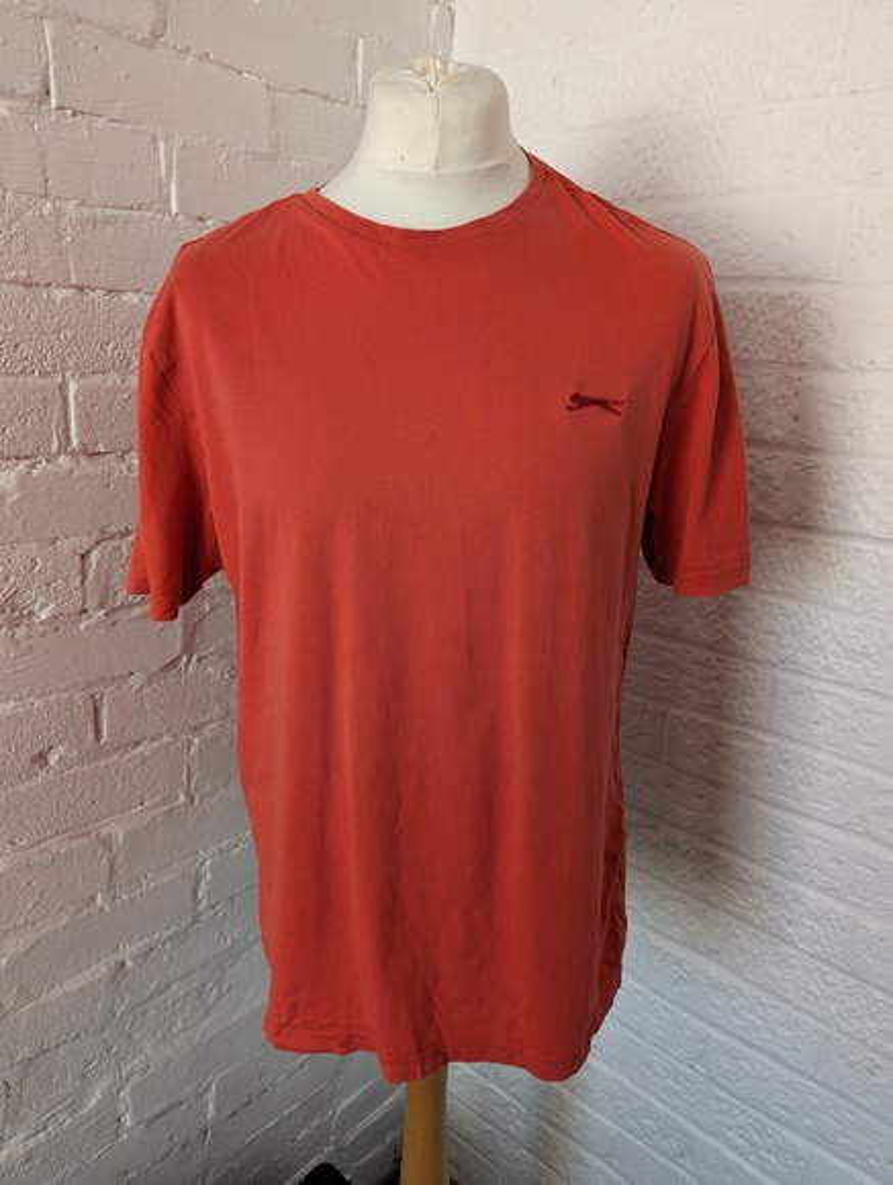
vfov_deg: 71.5
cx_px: 446
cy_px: 592
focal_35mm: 24
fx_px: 823
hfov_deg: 57.0
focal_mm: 6.81
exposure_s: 1/88.3
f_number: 1.85
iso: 47
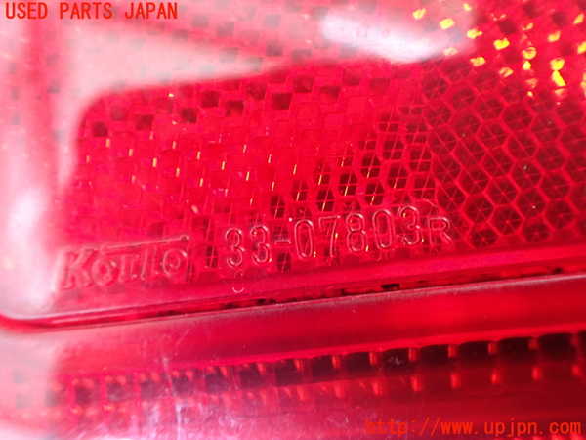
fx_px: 508
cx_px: 293
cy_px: 220
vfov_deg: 46.8
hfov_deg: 60.0
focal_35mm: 30
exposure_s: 1/30
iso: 1000
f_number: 2.3
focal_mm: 5.4
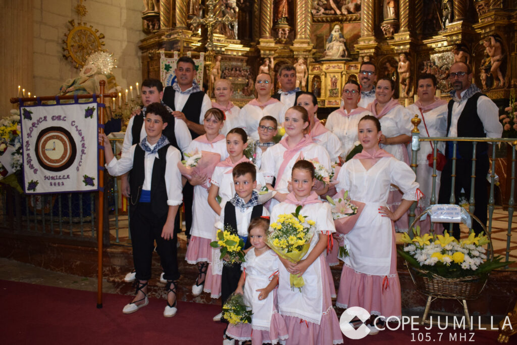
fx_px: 452
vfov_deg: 41.7
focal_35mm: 32
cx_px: 258
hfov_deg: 59.5
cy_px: 172
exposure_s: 1/60
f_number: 3.8
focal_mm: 21
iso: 2000
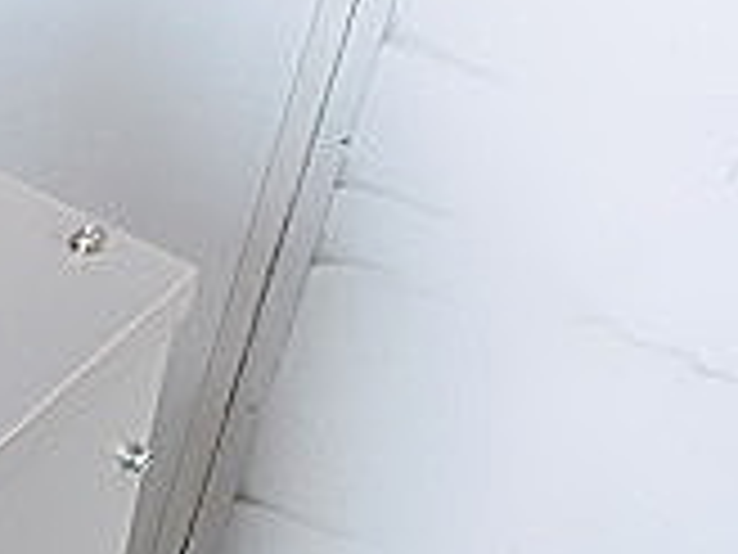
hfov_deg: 13.6
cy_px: 635
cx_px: -338
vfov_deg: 10.7
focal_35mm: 137
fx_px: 2921
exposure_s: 1/60
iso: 100
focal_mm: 6.3
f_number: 3.1
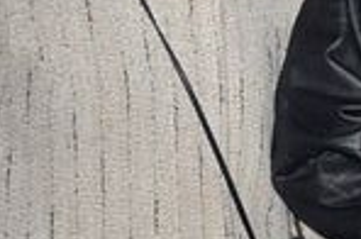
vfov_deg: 8.8
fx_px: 1551
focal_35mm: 155
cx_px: 954
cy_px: 38
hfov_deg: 10.7
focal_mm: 18
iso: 2500
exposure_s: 1/60
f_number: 8
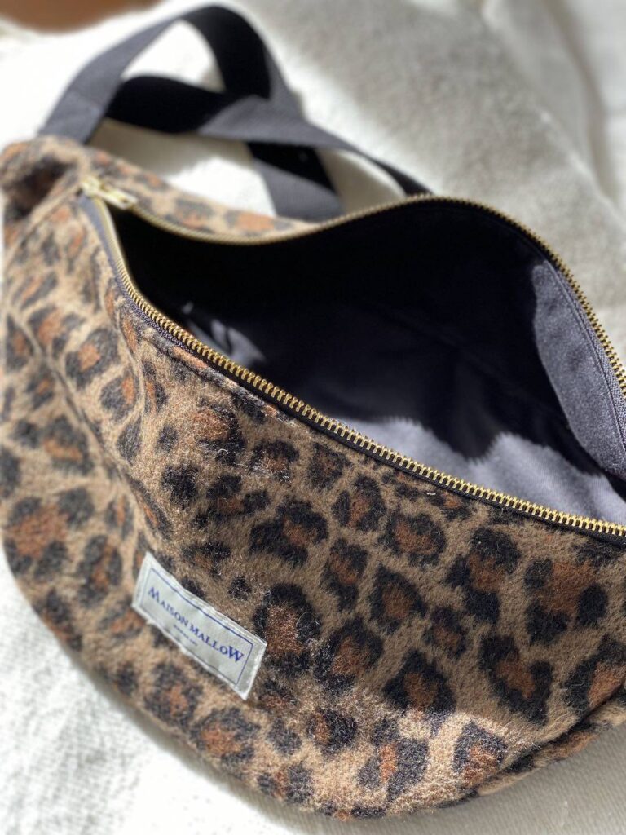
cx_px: 313
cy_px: 418
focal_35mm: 52
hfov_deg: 28.0
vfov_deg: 36.8
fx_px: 1254
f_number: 2
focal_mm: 6
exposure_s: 1/148
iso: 20
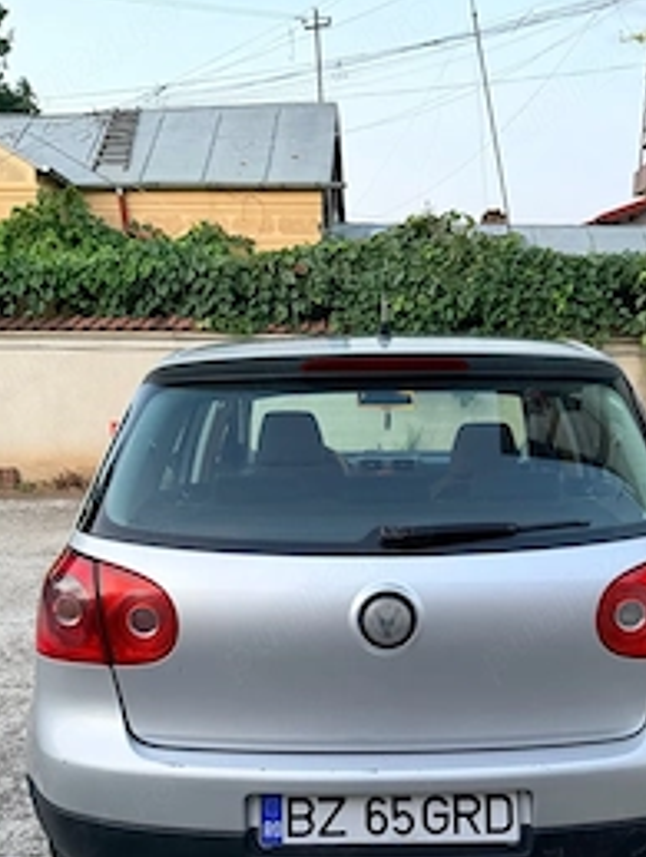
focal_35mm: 37
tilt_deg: -16.6
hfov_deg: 38.6
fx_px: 918
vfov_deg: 48.3
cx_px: 394
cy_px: 635
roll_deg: -1.4
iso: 500
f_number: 1.78
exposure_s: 1/60
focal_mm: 6.76
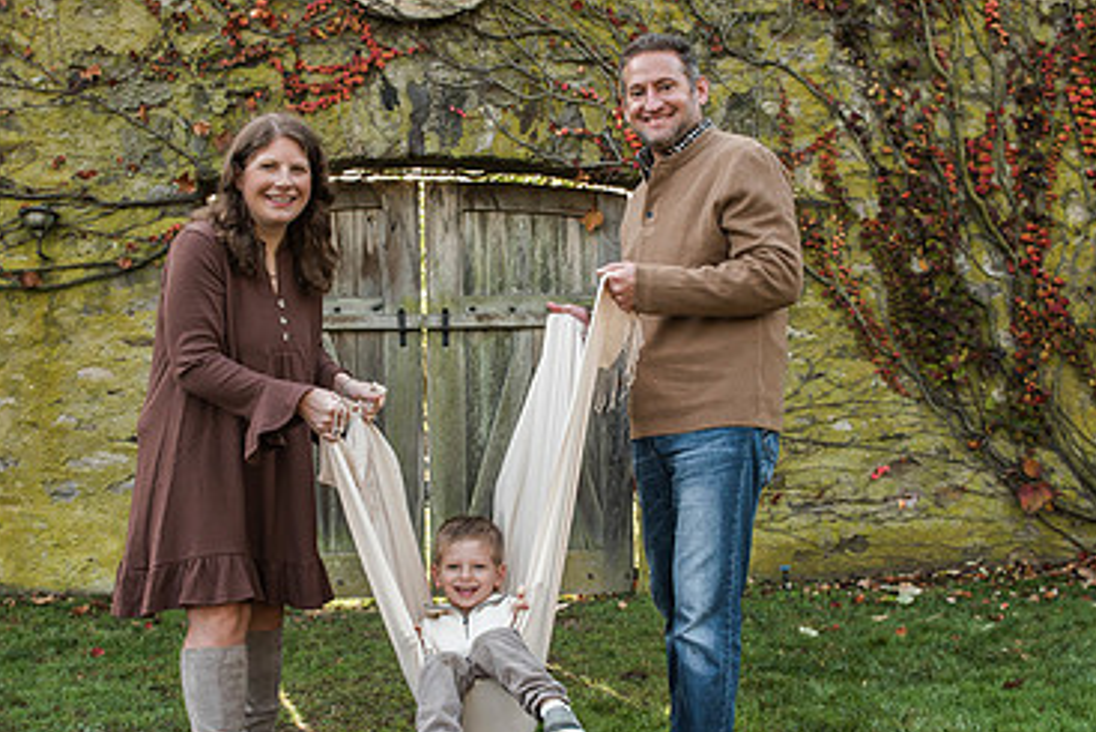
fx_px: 1340
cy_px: 429
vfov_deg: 30.5
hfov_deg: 44.3
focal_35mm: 44
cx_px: 450
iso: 1000
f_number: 5.6
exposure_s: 1/400
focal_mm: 27
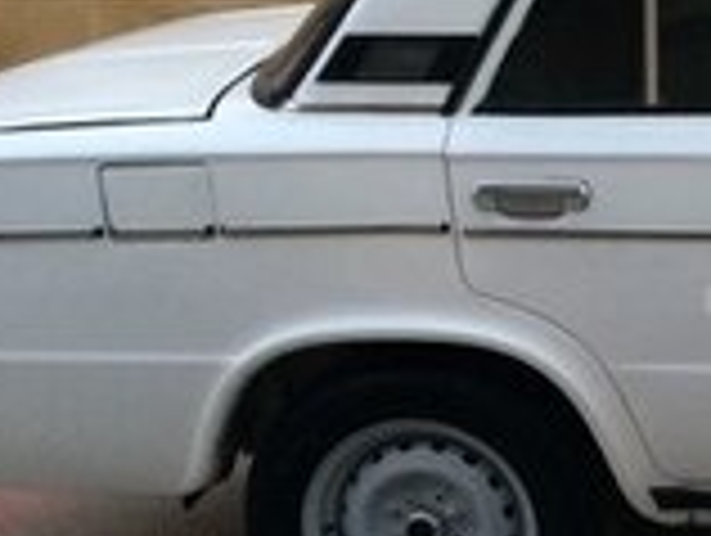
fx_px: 2489
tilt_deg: -15.9
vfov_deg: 12.3
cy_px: 354
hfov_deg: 14.7
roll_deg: +0.8
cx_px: 1166
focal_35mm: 121
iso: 125
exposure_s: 1/33
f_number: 2.2
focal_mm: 4.15
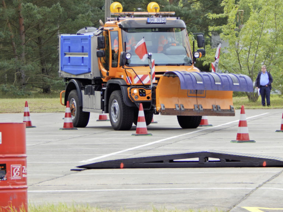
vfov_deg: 7.1
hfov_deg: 9.5
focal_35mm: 209
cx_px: 142
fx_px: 1709
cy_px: 106
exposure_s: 1/100
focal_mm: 37.1
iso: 125
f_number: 5.4
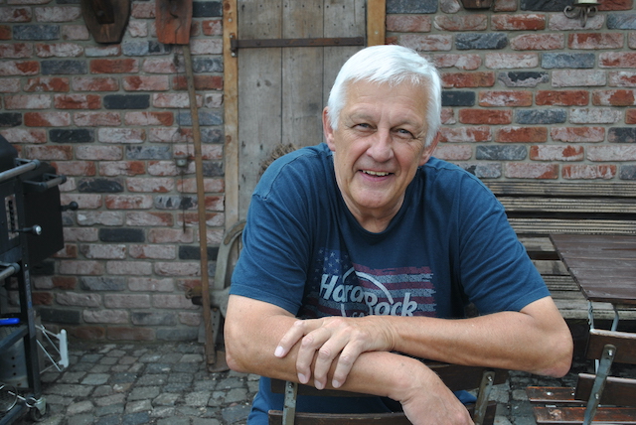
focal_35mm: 45
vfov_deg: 29.9
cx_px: 318
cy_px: 212
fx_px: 796
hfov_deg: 43.6
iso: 110
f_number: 5.6
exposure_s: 1/125
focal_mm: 30
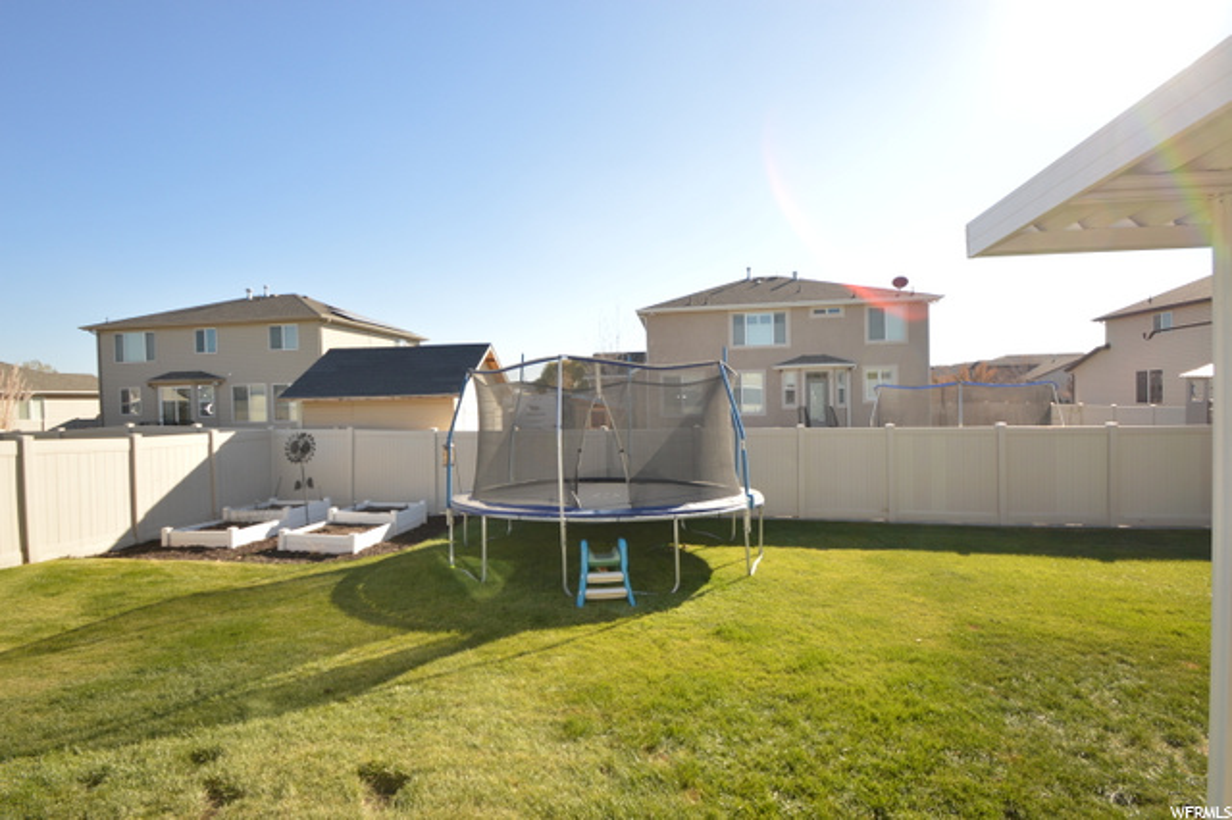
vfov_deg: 77.3
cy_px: 410
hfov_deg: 100.4
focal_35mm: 15
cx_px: 616
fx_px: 513
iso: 100
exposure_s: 1/160
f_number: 6.3
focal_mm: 10
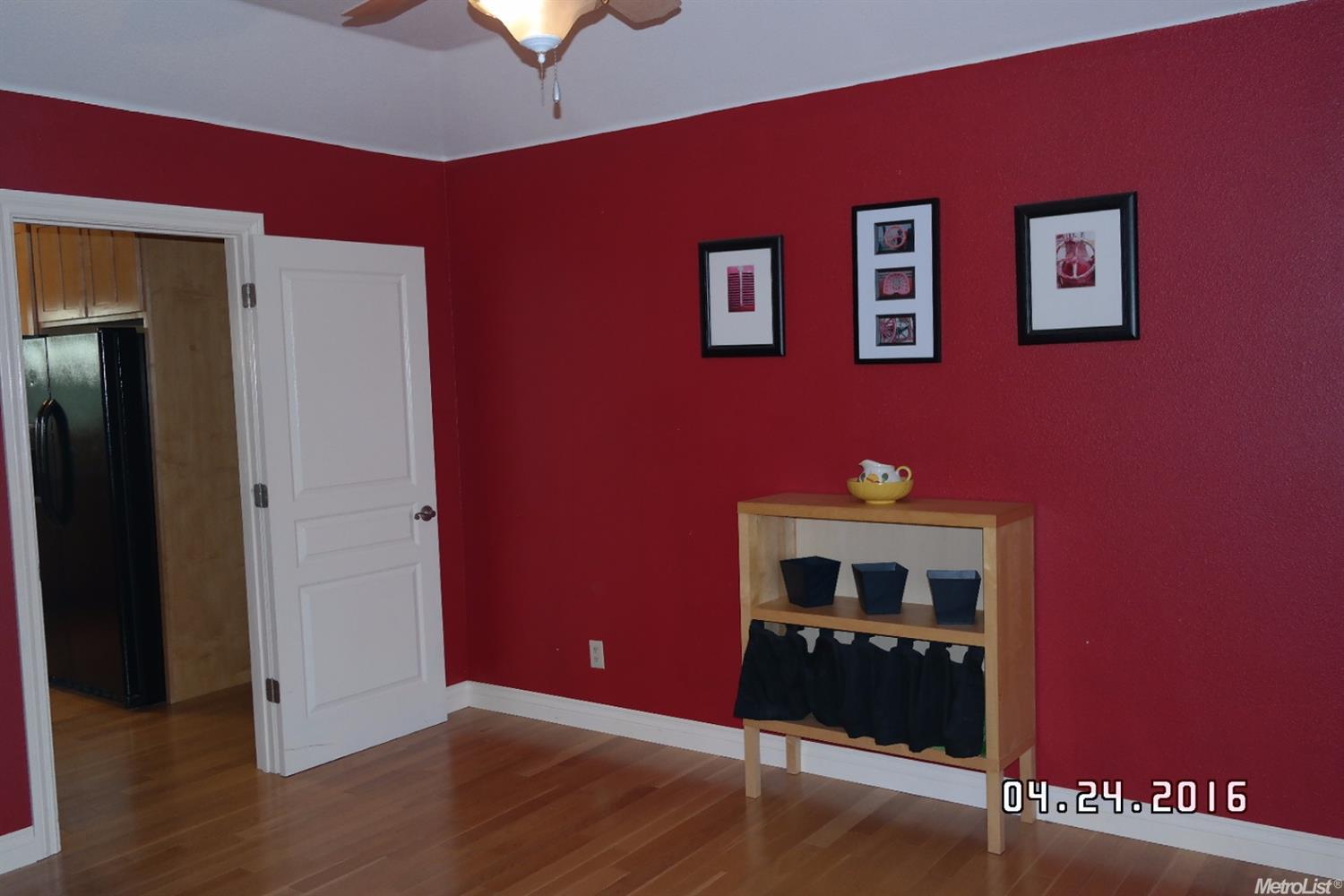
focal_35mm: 30
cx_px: 672
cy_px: 448
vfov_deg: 43.6
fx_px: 1120
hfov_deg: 61.9
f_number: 3.5
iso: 400
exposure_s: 1/40
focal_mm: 20
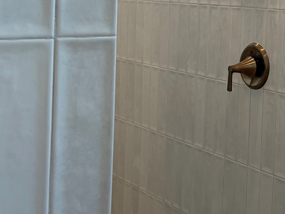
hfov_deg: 25.2
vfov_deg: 20.4
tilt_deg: -1.3
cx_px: 337
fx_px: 576
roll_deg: -1.8
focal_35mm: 70
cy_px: 4
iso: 50
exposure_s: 1/174
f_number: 1.6
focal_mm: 5.96
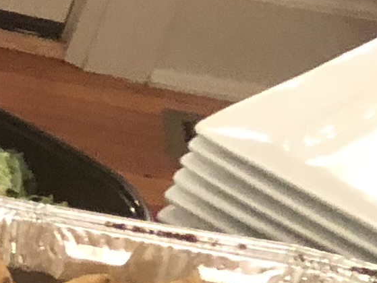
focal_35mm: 209
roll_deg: -3.3
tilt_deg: -37.3
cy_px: 238
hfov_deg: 7.8
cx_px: -882
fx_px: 2278
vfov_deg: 7.1
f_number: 1.8
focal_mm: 3.99
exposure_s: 1/6
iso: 100
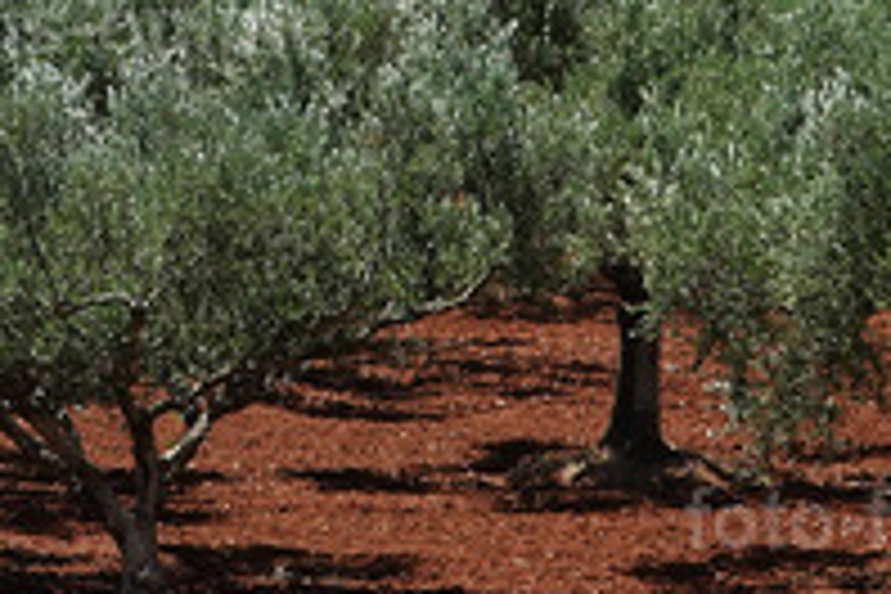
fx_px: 12770
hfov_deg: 4.0
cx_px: -184
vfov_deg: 2.7
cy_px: -74
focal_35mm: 516
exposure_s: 1/640
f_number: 4
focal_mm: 36.72
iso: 100
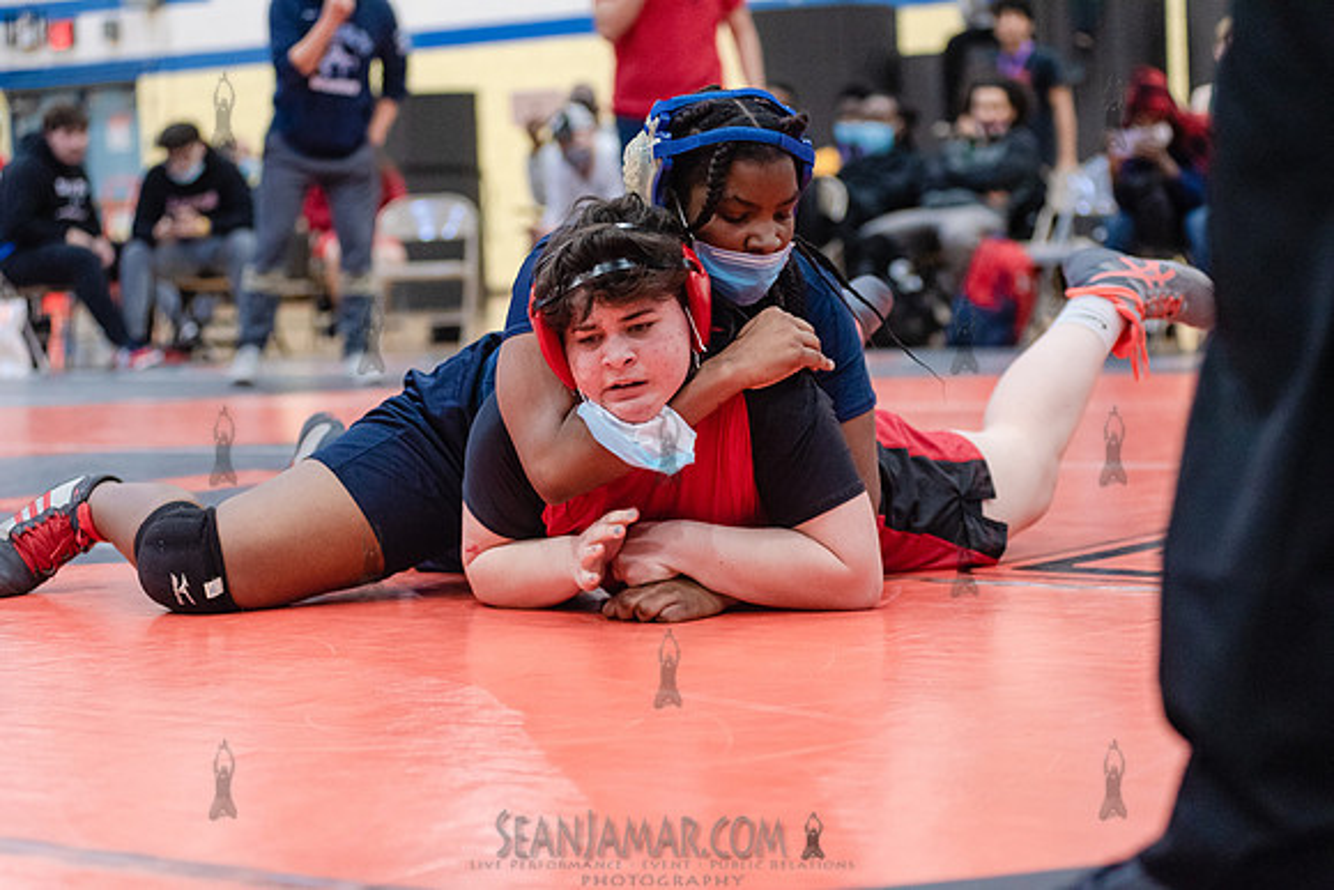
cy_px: 445
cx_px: 667
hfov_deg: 25.4
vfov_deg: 17.1
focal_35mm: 80
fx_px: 2965
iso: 4000
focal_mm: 80
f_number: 3.5
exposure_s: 1/320
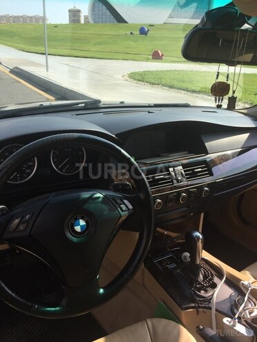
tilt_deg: -22.3
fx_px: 287
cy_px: 171
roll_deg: -1.8
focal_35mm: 29
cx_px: 128
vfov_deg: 61.7
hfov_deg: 48.2
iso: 32
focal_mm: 4.15
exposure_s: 1/706
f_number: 2.2
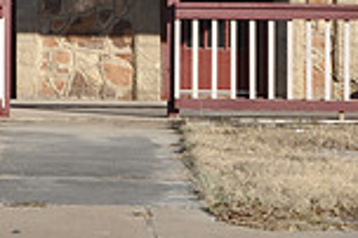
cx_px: 115
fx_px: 2851
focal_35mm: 287
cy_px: -197
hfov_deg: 7.2
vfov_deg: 4.7
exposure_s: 1/160
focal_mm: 50
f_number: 13
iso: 200
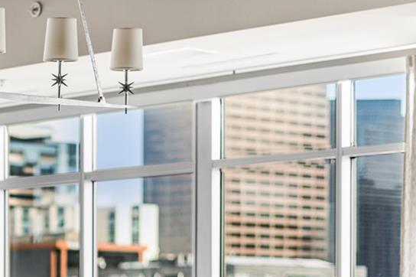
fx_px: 1698
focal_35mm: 147
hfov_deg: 13.6
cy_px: 352
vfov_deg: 9.2
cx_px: -61
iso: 320
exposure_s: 1/100
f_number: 1.8
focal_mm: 50
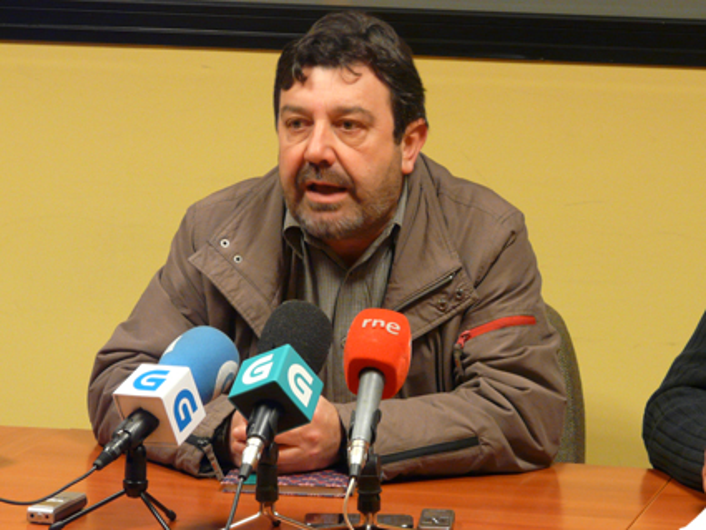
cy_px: 265
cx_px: 353
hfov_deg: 11.5
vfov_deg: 8.6
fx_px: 3509
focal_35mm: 172
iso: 200
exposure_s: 1/8
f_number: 3.6
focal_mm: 22.1
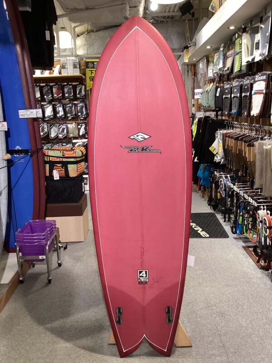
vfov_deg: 58.4
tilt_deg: -14.4
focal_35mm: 31
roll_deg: +2.0
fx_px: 325
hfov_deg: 45.4
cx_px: 136
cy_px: 182
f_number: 2.4
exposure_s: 1/50
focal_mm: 3.3
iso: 125
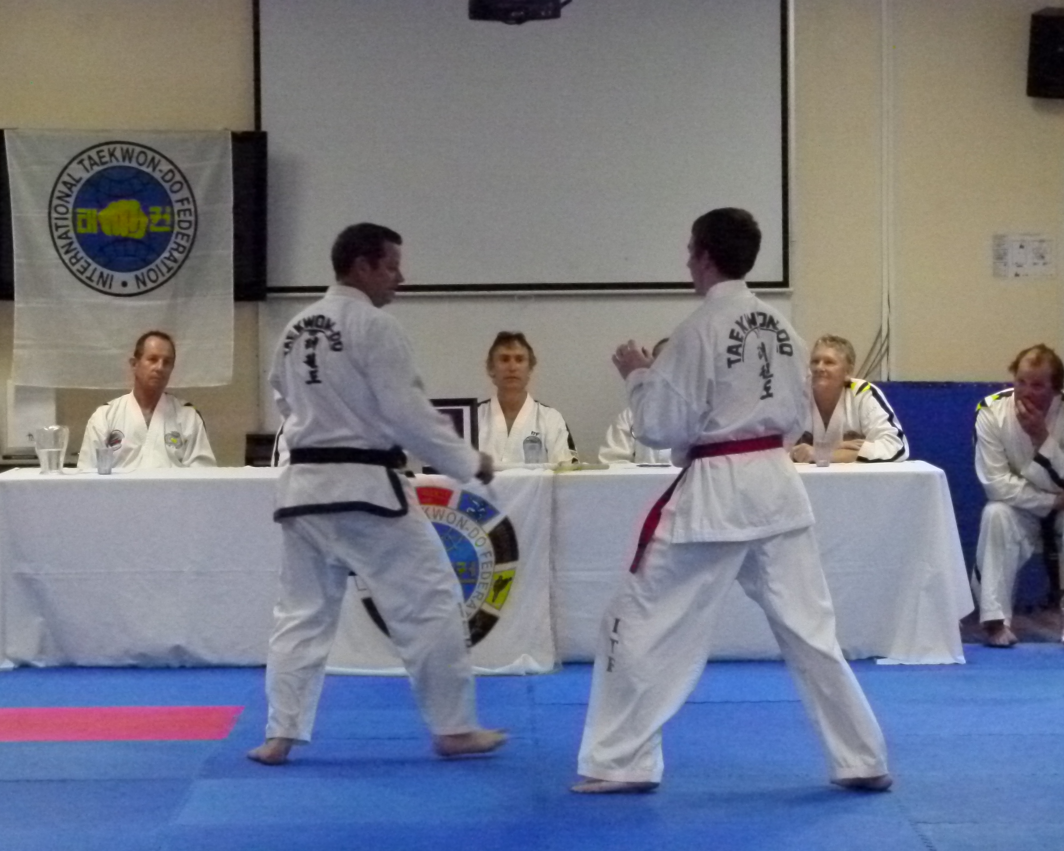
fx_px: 3716
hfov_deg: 16.3
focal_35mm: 118
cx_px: 519
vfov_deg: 13.1
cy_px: 425
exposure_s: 1/100
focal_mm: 20.4
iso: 1600
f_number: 3.5
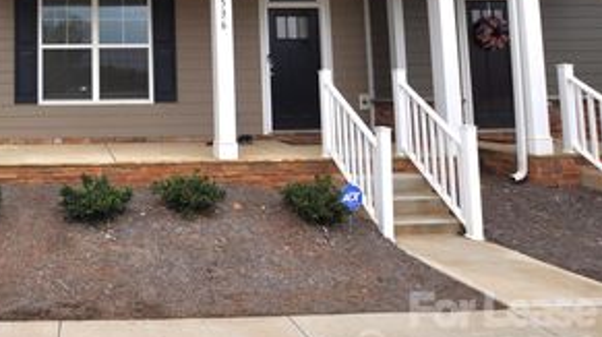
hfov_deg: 61.5
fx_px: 431
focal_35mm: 27
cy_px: 48
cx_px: 87
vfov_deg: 40.2
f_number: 9.5
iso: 400
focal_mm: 10
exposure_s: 1/350
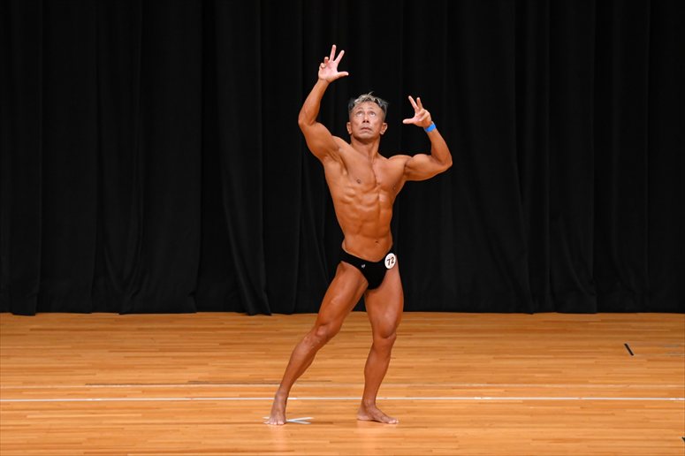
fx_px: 4564
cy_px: 228
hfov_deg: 8.6
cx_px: 342
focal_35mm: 240
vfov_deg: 5.7
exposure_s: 1/400
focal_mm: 160
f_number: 5.6
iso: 3200
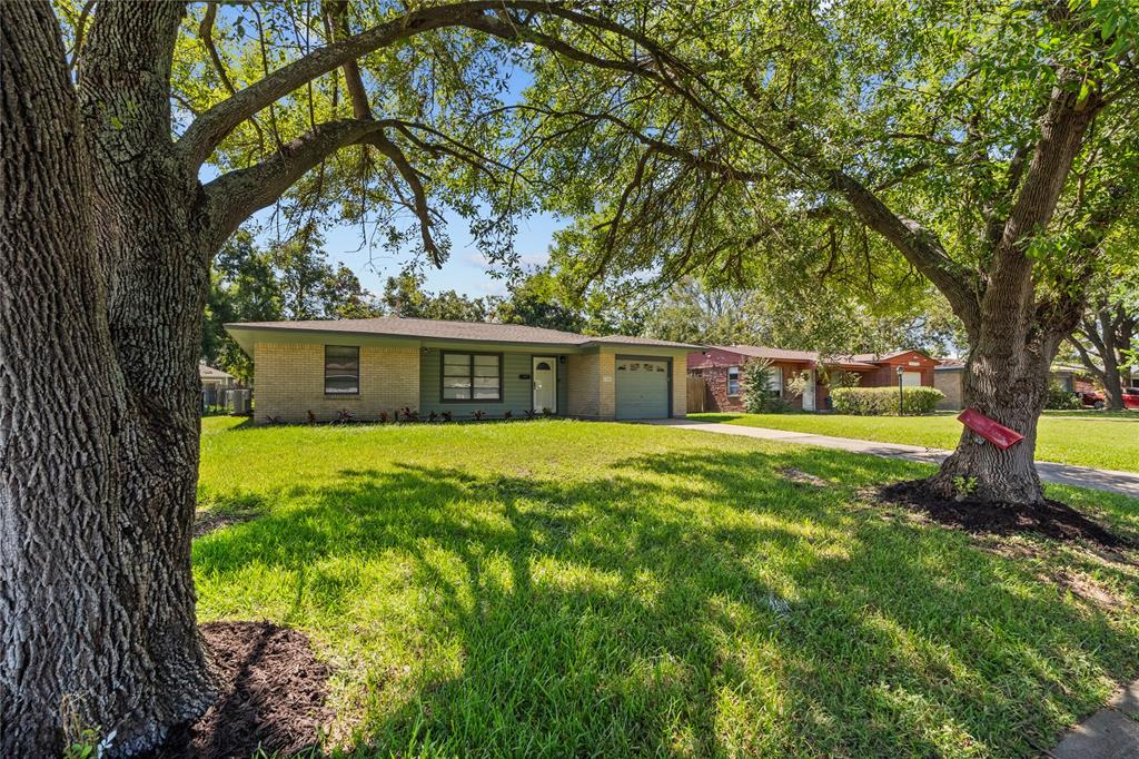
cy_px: 380
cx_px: 570
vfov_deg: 73.7
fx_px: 506
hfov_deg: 96.8
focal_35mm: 16
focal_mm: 16
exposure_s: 1/250
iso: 2000
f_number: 10
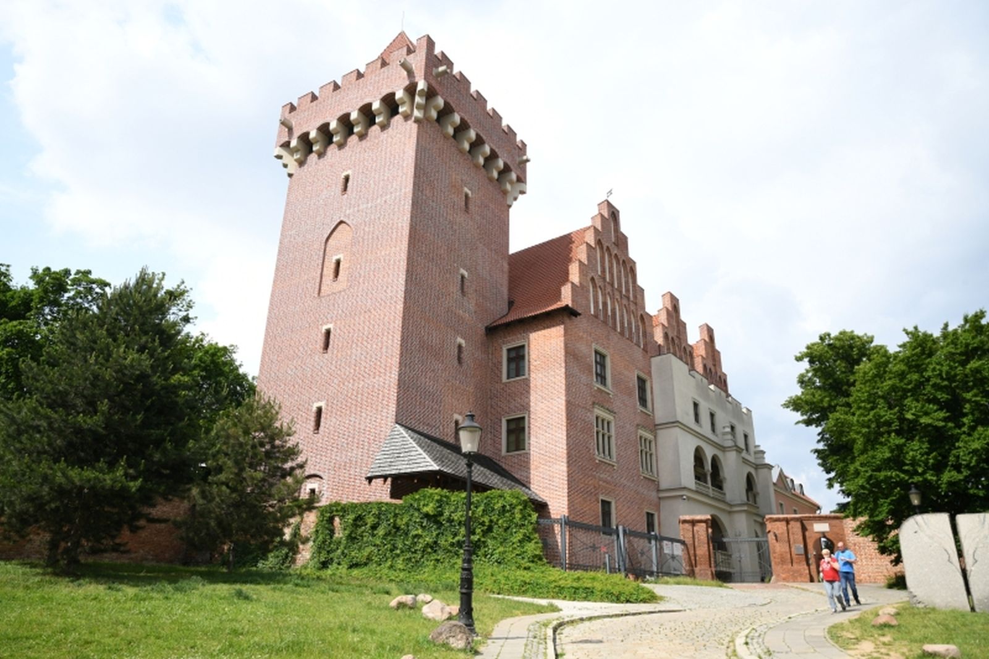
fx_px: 659
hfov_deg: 73.8
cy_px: 330
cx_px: 494
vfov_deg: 53.1
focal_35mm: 24
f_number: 8
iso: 500
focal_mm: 24
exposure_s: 1/500
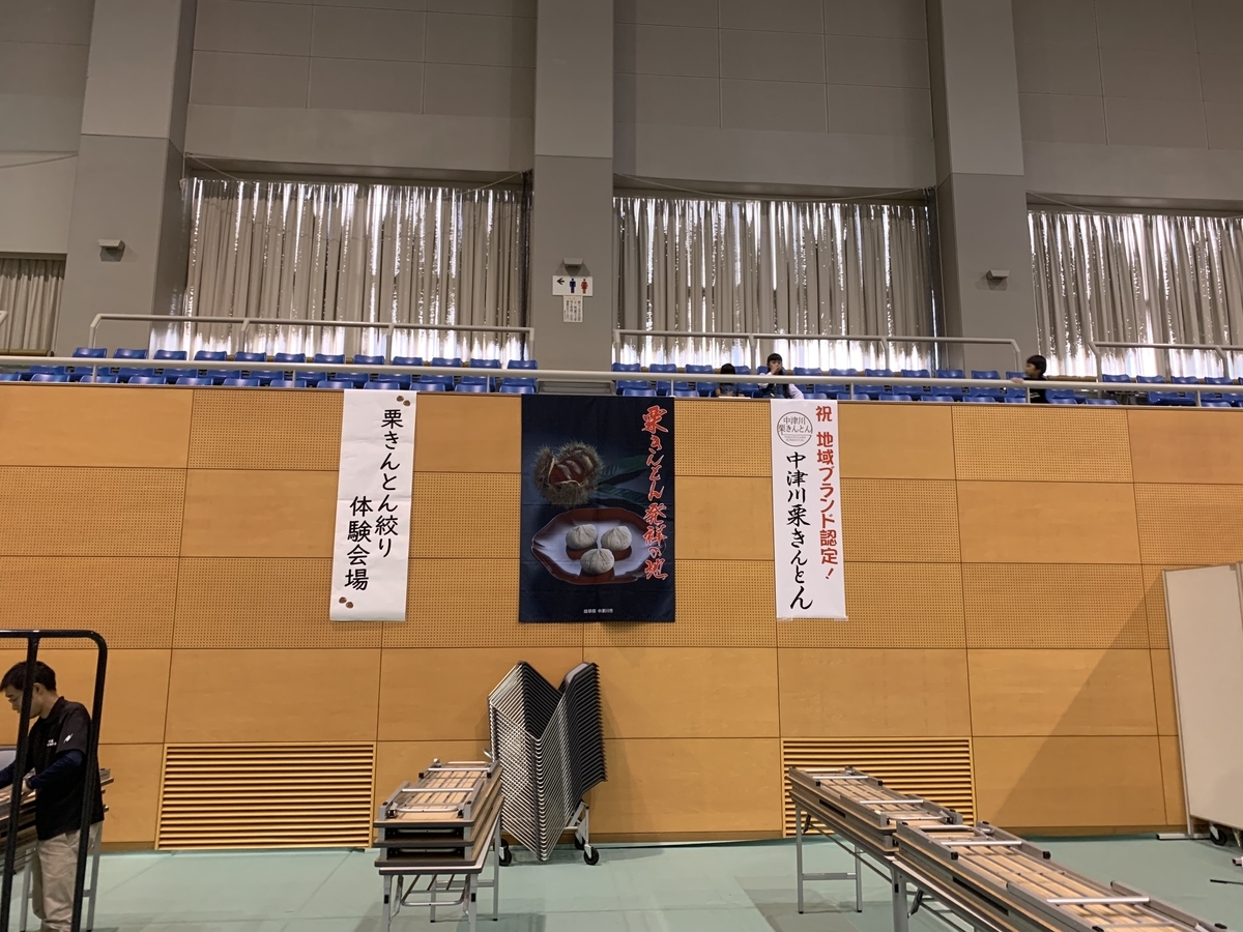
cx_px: 622
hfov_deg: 67.3
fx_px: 934
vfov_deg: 53.1
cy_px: 466
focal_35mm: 26
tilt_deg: +6.9
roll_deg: +0.6
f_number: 1.8
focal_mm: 4.25
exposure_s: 1/60
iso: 200
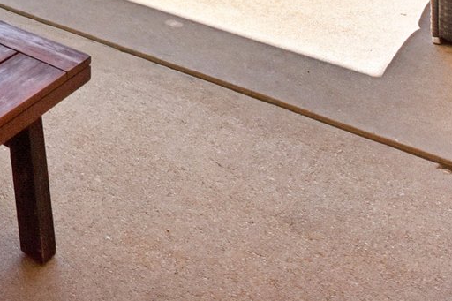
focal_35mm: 56
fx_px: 703
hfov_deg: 25.9
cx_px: -235
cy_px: -298
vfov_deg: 17.5
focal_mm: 14
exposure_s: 1/800
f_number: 8
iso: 800
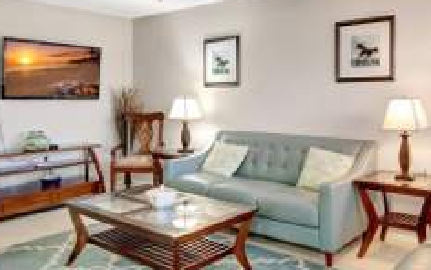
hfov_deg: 60.5
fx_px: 364
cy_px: 94
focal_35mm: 31
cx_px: 267
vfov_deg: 40.3
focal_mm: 10
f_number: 8
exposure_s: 1/15
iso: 3200
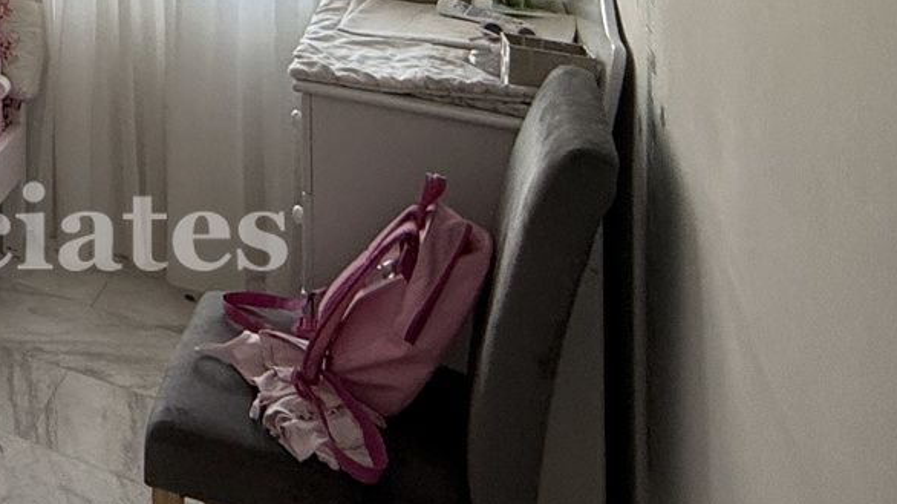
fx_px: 1189
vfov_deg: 19.6
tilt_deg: +0.7
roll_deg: +1.2
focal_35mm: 50
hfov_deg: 29.8
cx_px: -358
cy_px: -323
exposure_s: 1/99
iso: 200
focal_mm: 2.22
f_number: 2.2
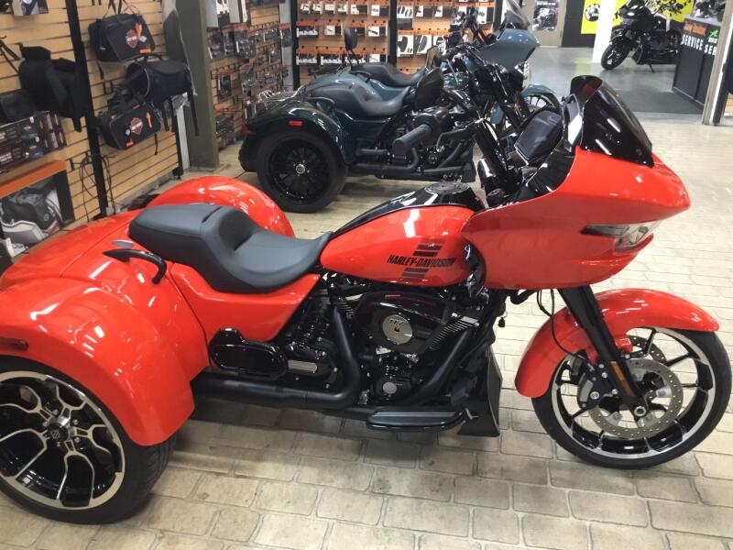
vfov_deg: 45.4
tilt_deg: -23.4
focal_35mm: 31
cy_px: 275
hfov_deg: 58.4
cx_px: 366
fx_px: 656
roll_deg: -0.9
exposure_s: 1/30
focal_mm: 3.3
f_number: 2.4
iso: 200
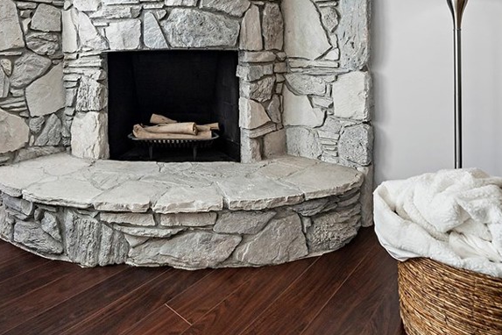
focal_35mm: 25
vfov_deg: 47.1
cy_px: 46
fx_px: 349
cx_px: 173
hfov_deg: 69.8
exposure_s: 1/250
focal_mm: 14
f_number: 4
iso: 800
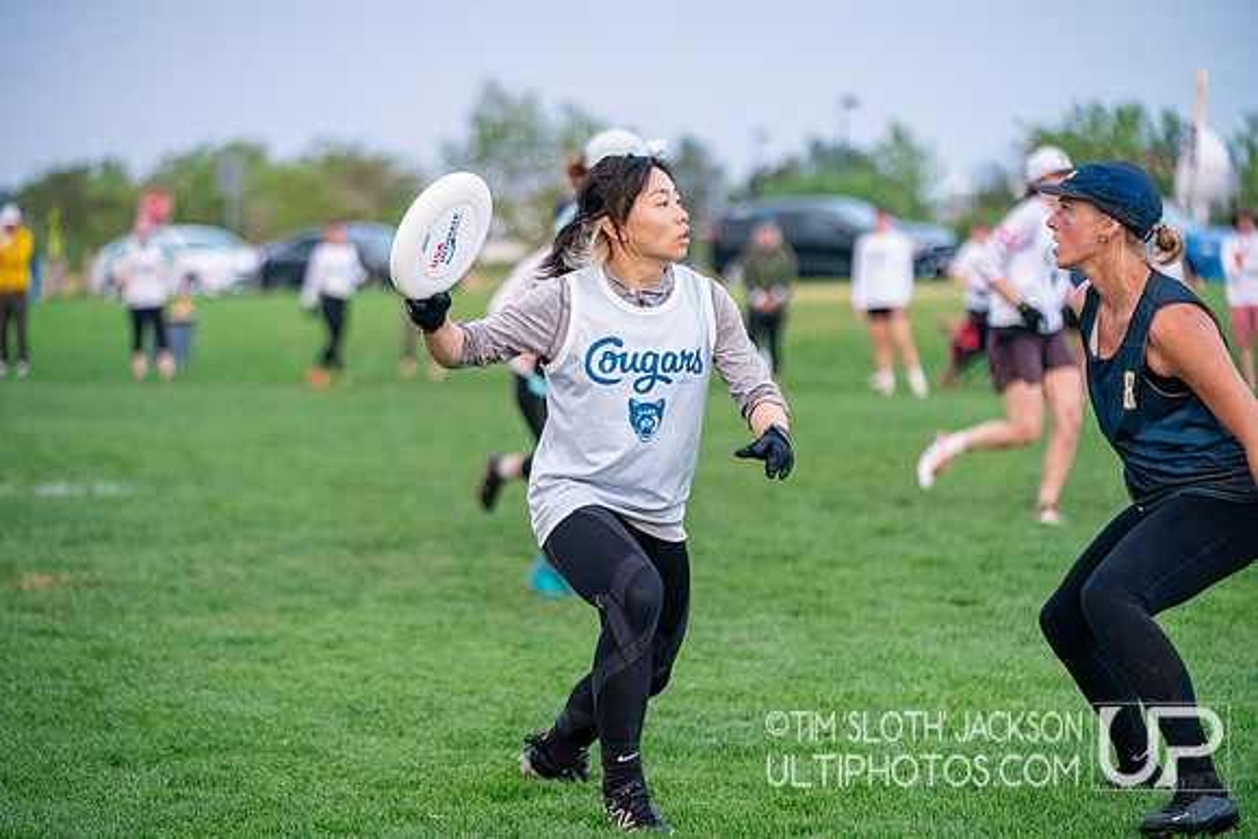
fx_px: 4509
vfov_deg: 10.6
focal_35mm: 129
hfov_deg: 15.9
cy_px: 420
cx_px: 629
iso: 3200
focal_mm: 129
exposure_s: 1/2000
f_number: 2.8
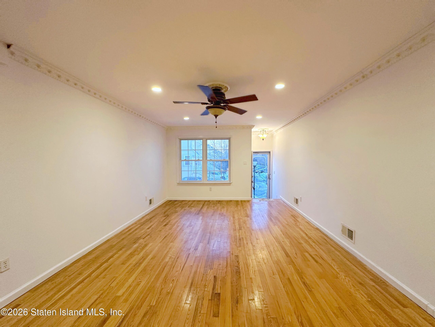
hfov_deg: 102.1
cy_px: 164
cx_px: 218
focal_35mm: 14
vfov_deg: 85.7
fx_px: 176
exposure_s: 1/60
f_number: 2.2
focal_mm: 2.22
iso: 250
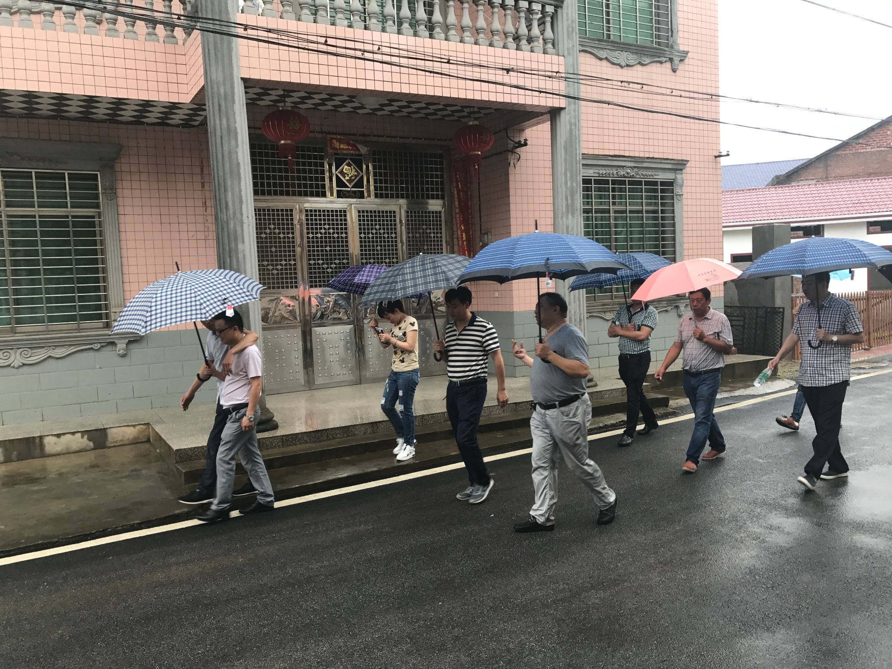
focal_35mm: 28
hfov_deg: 63.4
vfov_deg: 49.7
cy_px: 334
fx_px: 722
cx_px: 446
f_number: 1.8
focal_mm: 3.99
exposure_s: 1/100
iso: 32
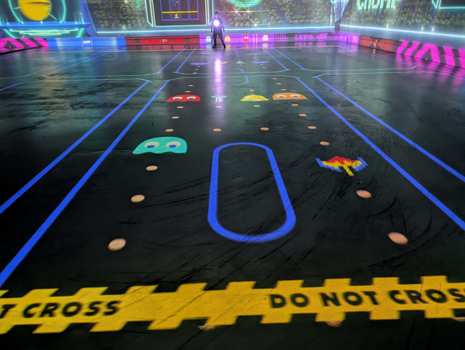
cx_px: 232
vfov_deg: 56.9
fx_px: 323
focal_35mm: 24
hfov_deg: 71.5
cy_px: 175
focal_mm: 6.9
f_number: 1.68
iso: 901
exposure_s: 1/17.5
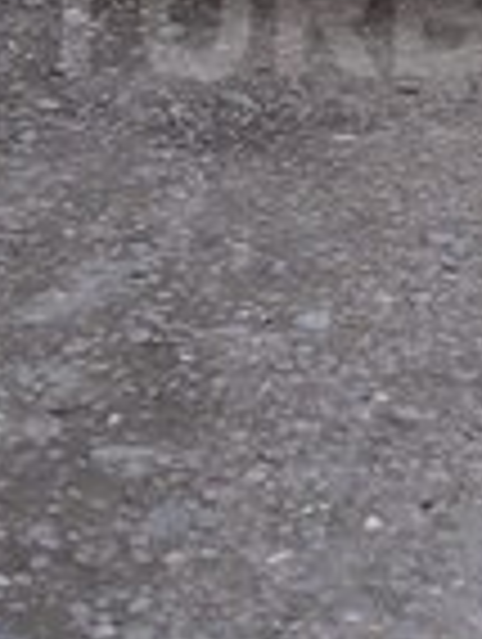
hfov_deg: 15.5
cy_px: 9
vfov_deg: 20.2
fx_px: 1740
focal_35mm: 94
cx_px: 487
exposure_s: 1/310
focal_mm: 3.71
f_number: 1.7
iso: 40
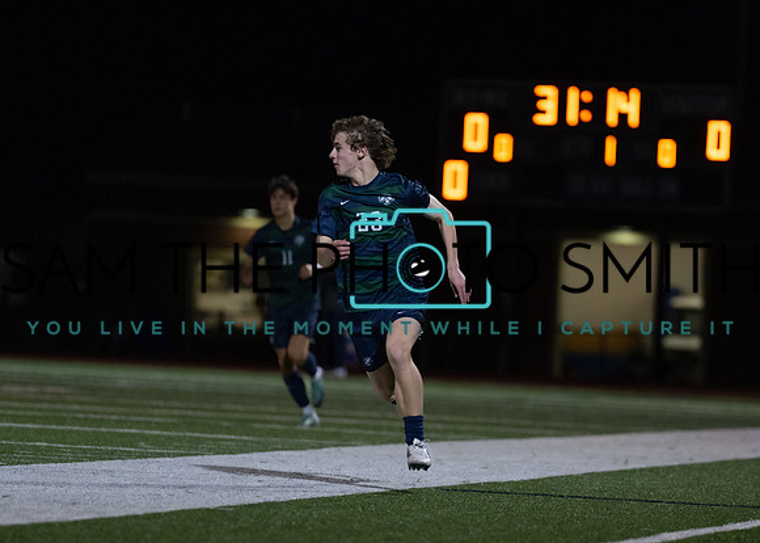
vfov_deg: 4.9
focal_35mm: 295
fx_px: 6360
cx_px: 471
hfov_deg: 6.8
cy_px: 320
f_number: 2.8
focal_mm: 200
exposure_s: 1/1250
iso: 2500
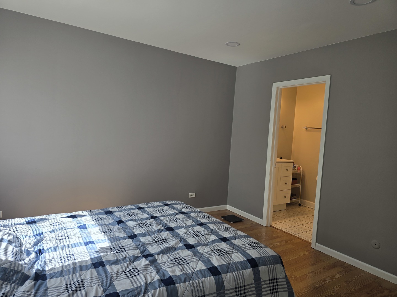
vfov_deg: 58.9
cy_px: 148
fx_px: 264
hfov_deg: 73.9
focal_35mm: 23
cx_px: 198
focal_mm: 6.3
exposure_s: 1/120
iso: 32
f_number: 1.7
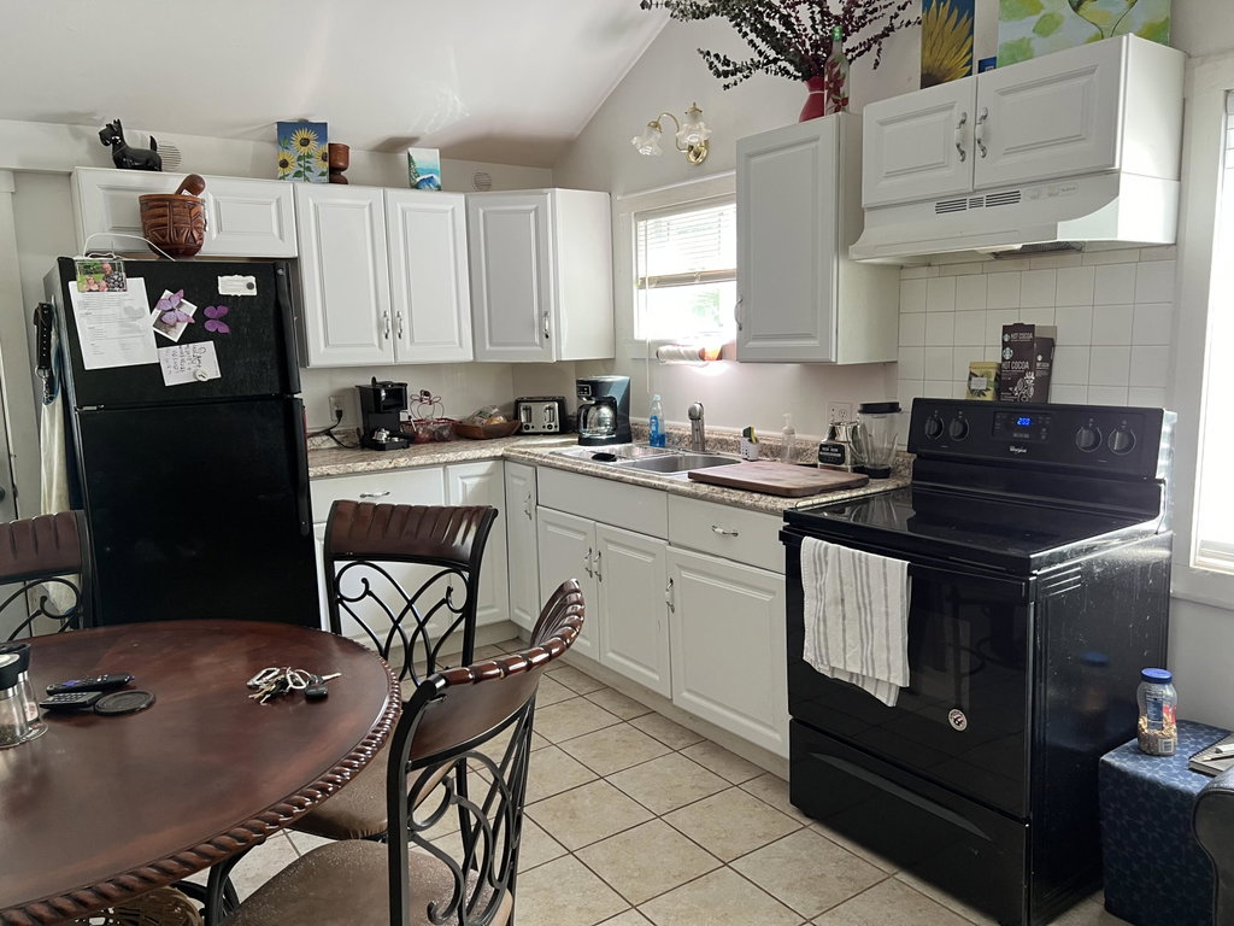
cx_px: 617
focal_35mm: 26
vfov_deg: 53.1
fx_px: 927
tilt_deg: -7.9
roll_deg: +1.5
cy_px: 463
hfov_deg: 67.3
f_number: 1.5
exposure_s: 1/92
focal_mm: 5.7
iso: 125
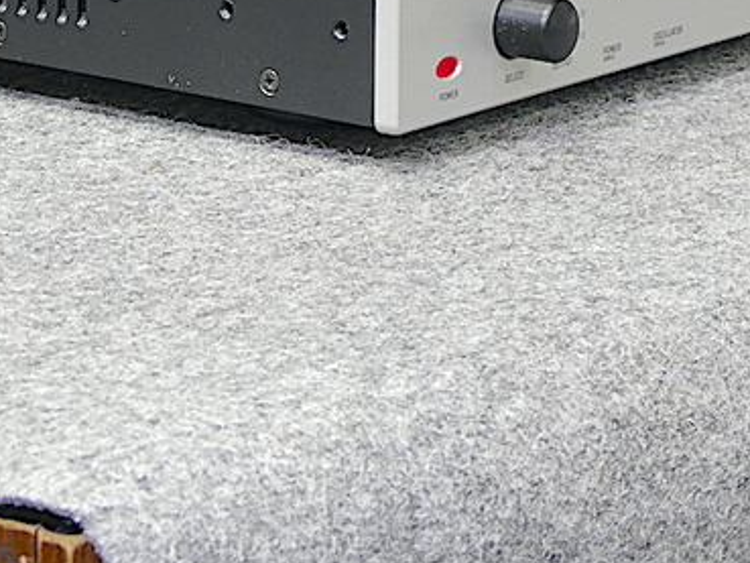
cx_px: 106
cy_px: -112
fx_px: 6480
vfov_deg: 5.0
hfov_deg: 6.6
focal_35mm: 299
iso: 100
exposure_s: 1/1.3
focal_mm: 20.6
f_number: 5.1
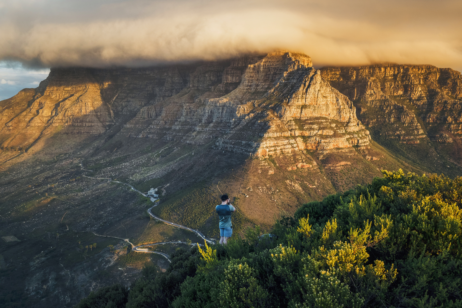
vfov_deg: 34.2
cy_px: 154
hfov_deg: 49.6
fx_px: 500
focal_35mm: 39
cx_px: 231
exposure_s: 1/60
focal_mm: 26
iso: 640
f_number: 11
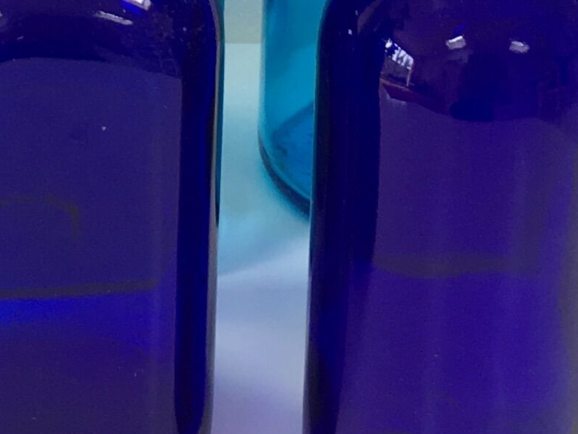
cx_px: 56
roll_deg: -0.1
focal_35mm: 148
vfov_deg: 9.6
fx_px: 2472
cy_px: -323
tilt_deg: -20.2
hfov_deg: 13.2
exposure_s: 1/50
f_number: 2.2
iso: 25
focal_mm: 4.15
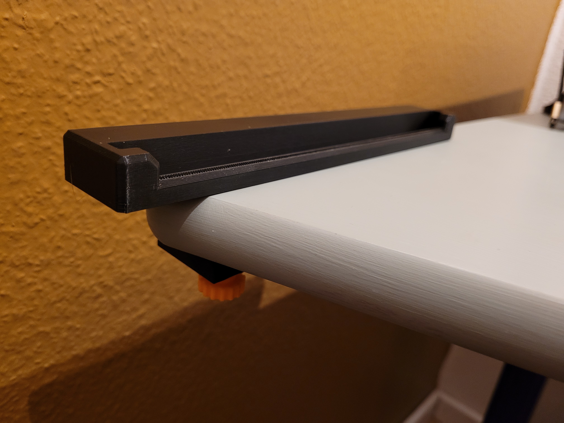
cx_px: 282
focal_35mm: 26
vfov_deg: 53.1
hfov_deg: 67.3
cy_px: 212
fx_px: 424
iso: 640
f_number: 1.8
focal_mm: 5.4
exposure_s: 1/50
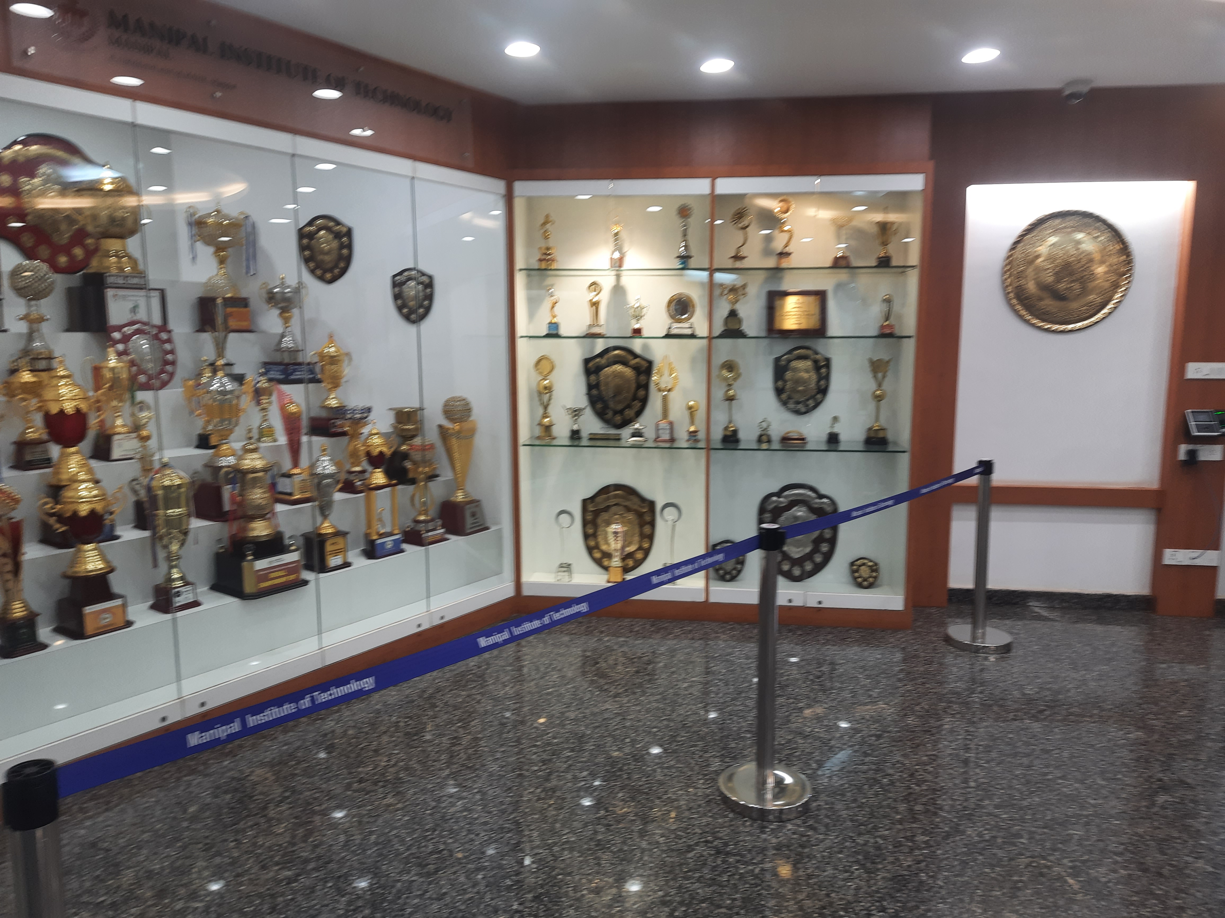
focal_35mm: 24
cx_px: 612
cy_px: 459
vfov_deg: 56.8
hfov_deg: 71.6
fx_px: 849
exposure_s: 1/50
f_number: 1.8
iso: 64
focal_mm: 5.23
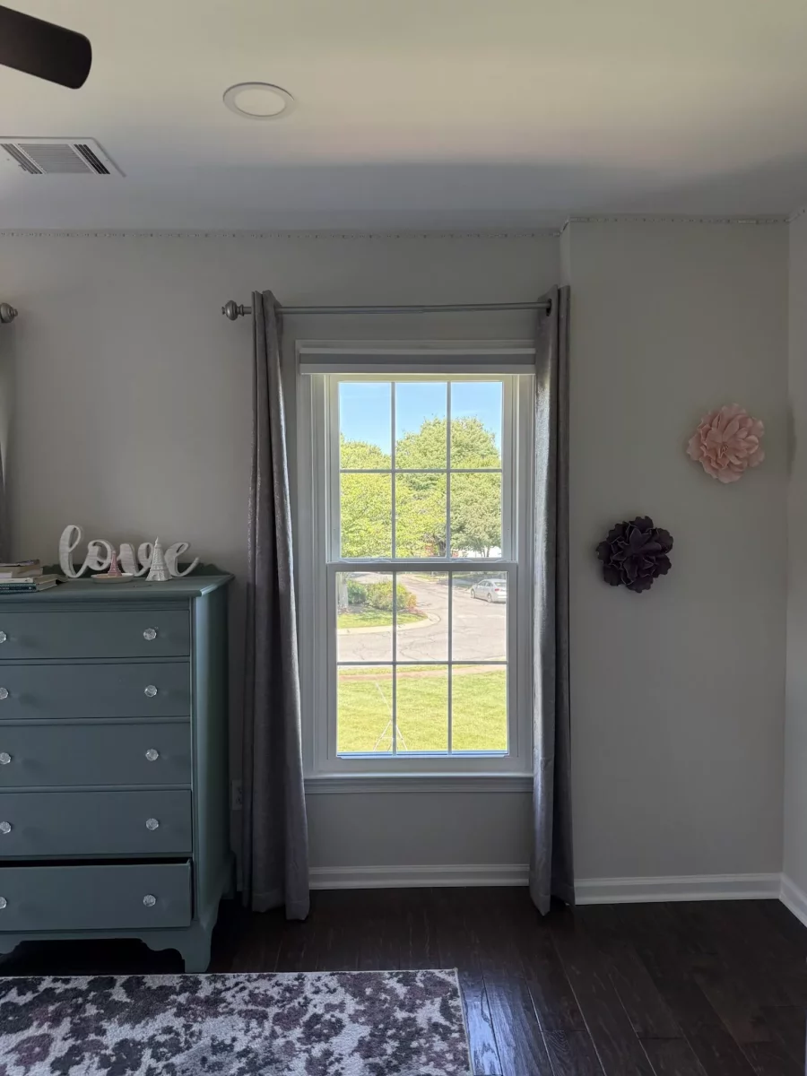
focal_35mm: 24
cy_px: 538
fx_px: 746
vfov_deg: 71.6
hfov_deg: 56.8
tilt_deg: -2.5
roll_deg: +0.1
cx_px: 404
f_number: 1.78
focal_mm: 6.76
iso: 200
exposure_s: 1/232
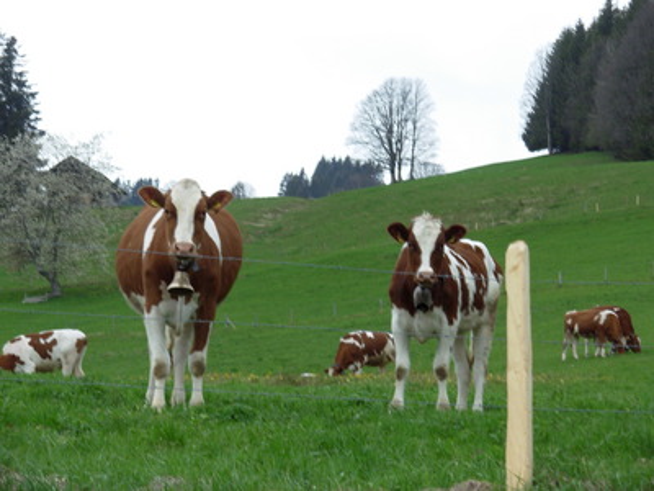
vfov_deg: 12.1
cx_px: 327
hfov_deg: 16.1
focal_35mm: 122
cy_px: 246
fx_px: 2305
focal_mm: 20.2
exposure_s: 1/85.4
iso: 50
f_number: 4.3
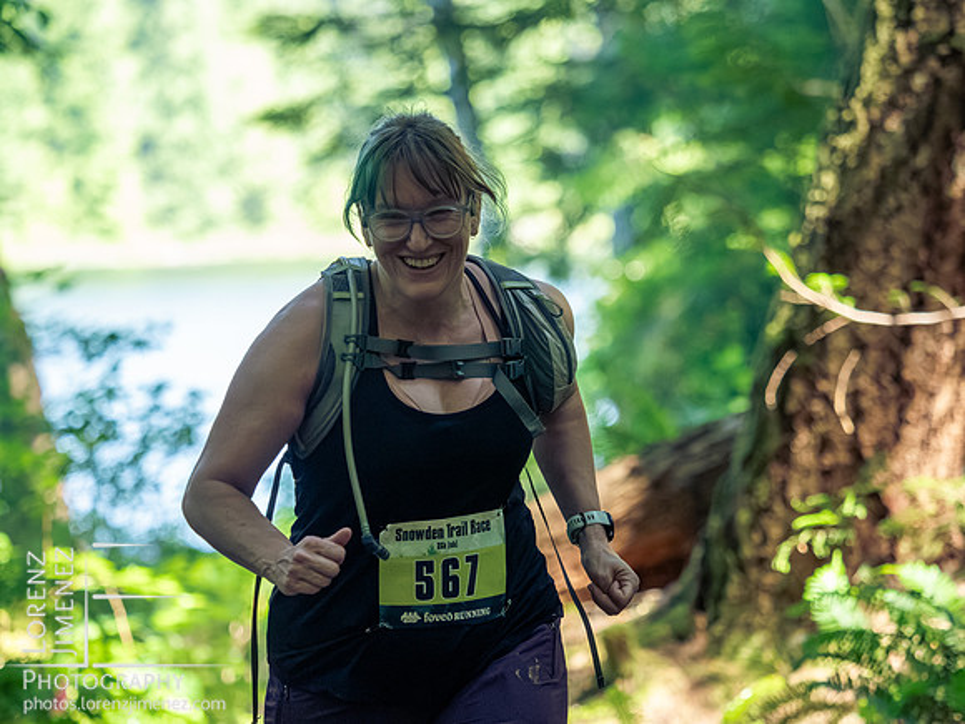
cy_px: 362
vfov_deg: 7.0
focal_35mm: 212
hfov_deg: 9.3
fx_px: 5910
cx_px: 482
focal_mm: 106
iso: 3200
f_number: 2.8
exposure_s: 1/1000
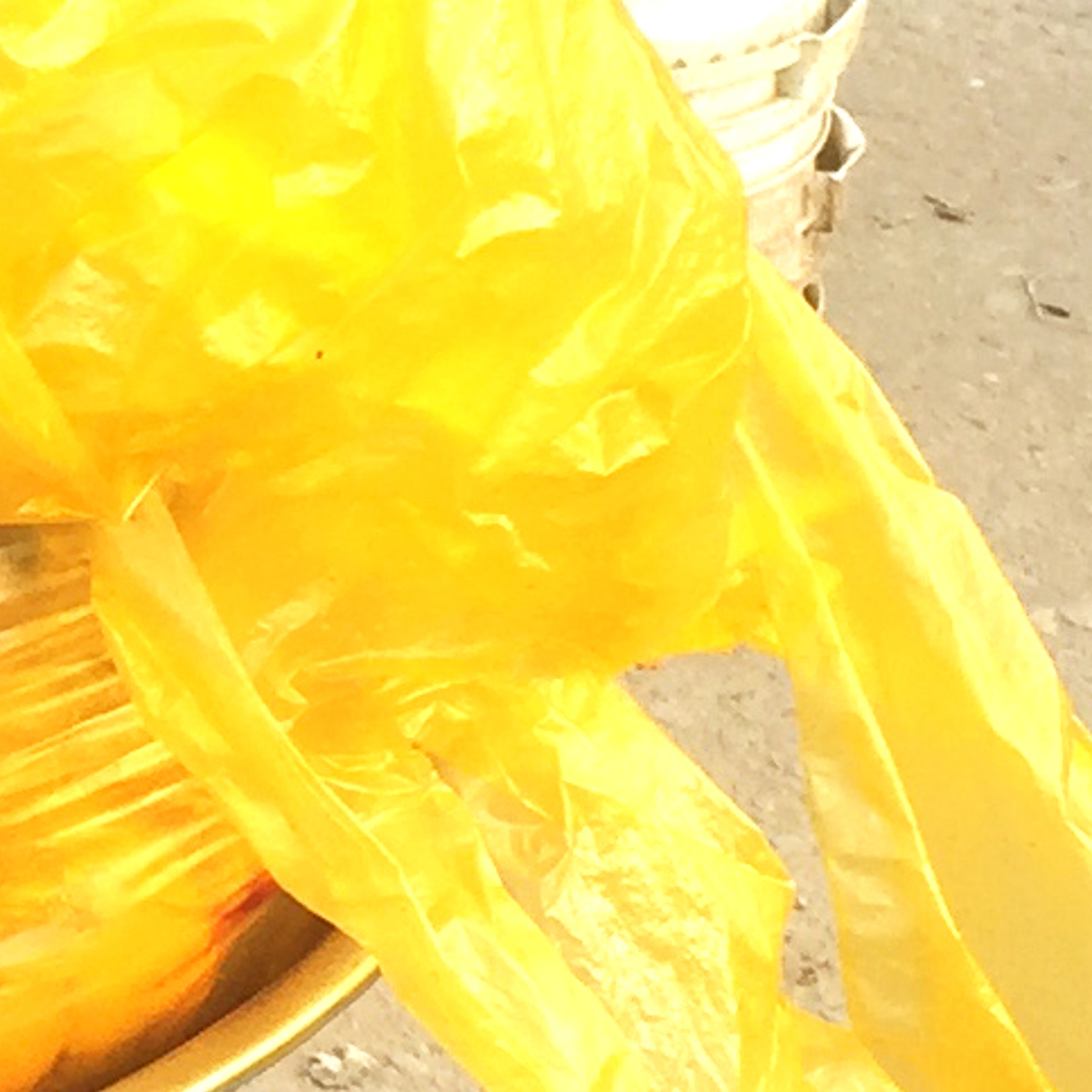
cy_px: 370
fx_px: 6174
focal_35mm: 173
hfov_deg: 9.6
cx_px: -826
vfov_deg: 10.1
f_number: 2.2
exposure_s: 1/338
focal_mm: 4.15
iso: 32
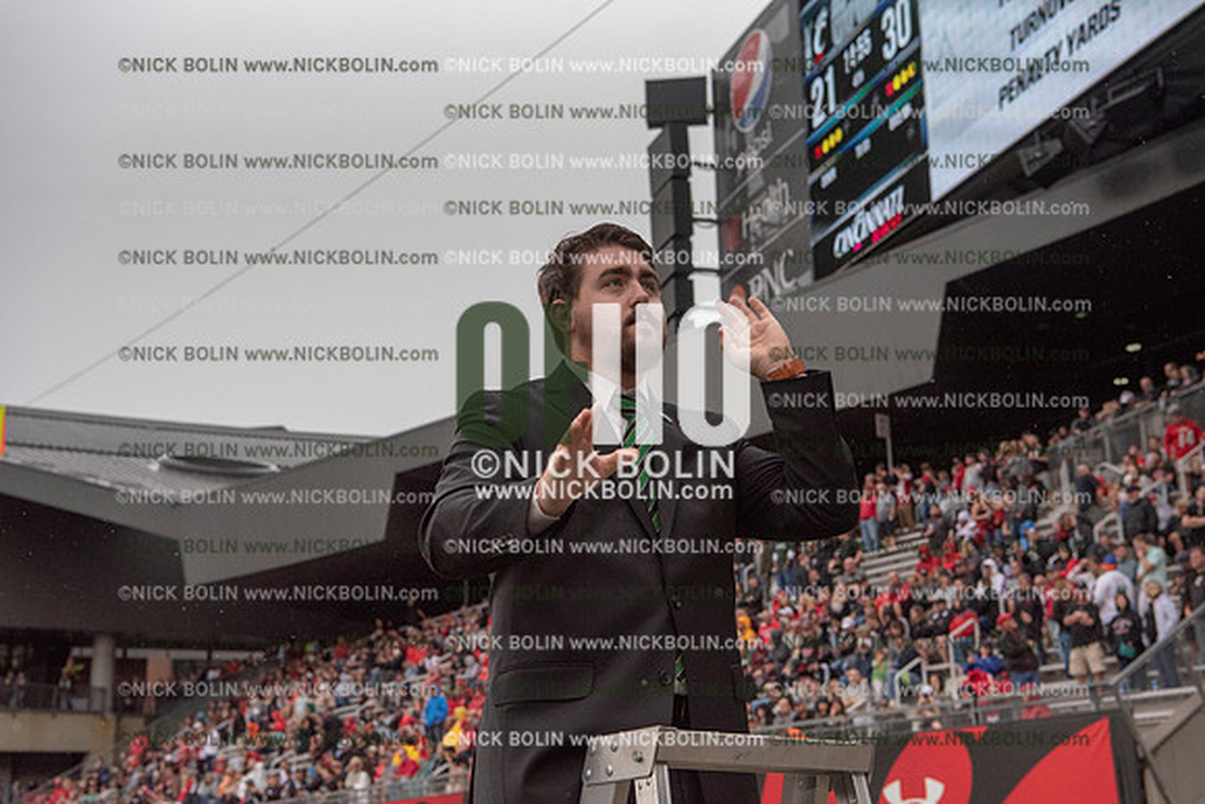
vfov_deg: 24.6
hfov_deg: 36.2
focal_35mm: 55
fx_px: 1841
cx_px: 602
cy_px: 402
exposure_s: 1/4000
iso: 2000
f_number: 6.3
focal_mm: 55
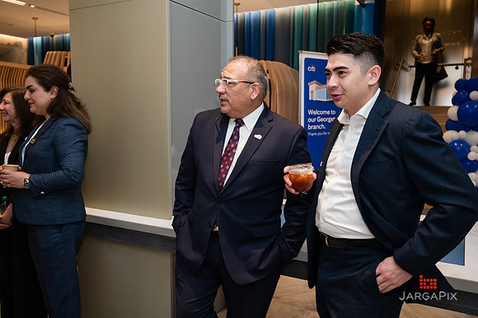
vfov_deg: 42.1
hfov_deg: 60.1
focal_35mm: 31
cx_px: 239
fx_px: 413
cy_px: 159
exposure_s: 1/160
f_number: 4.5
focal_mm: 31
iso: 640
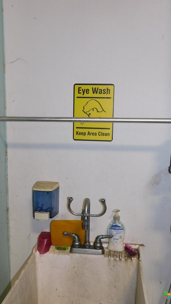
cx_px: 90
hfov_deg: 35.6
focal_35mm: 33
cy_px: 152
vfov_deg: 59.5
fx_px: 266
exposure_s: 1/30
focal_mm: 5.3
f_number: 3.2
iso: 200
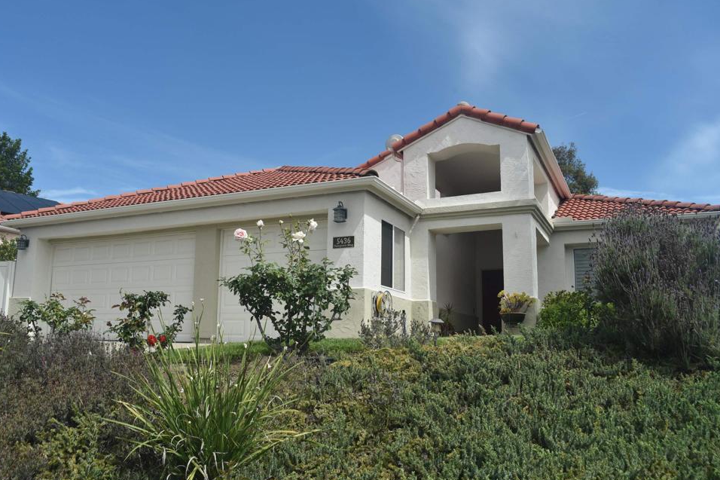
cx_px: 352
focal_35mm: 30
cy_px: 240
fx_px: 600
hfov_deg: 61.9
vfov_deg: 43.6
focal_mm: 28
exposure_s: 1/320
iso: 200
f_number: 9
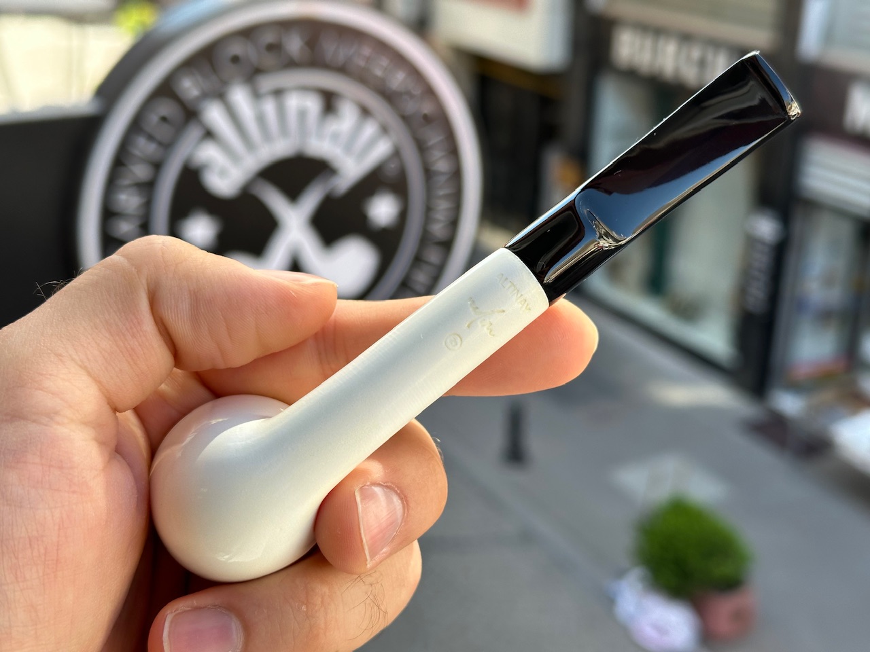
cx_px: 435
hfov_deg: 39.7
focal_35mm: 48
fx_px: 1206
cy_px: 326
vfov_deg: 30.3
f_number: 1.78
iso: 64
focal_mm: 6.86
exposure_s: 1/439
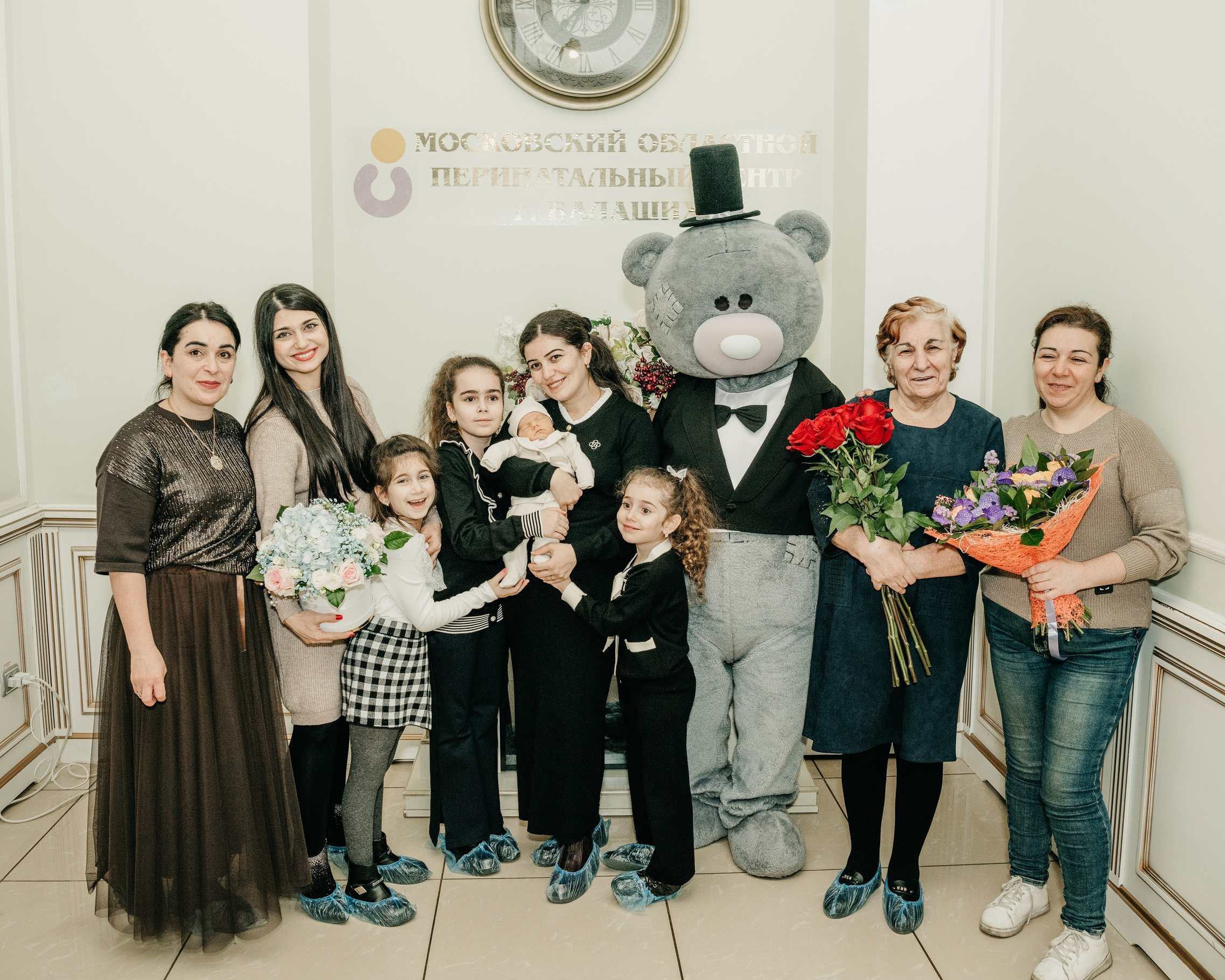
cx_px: 594
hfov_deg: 58.8
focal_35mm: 30
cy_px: 456
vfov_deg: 48.5
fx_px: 1088
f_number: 4.5
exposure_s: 1/160
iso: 320
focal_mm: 24
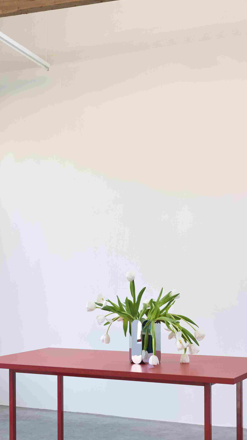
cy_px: 270
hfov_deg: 20.7
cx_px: 125
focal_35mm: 58
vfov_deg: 35.9
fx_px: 675
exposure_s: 1/4
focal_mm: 50.8
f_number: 11
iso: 100
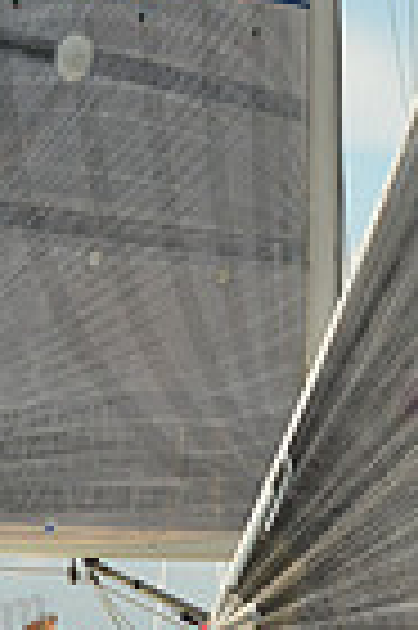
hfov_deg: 4.7
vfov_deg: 7.1
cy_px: 376
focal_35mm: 290
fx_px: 5063
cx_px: 283
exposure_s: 1/1250
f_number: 7.1
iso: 320
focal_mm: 70
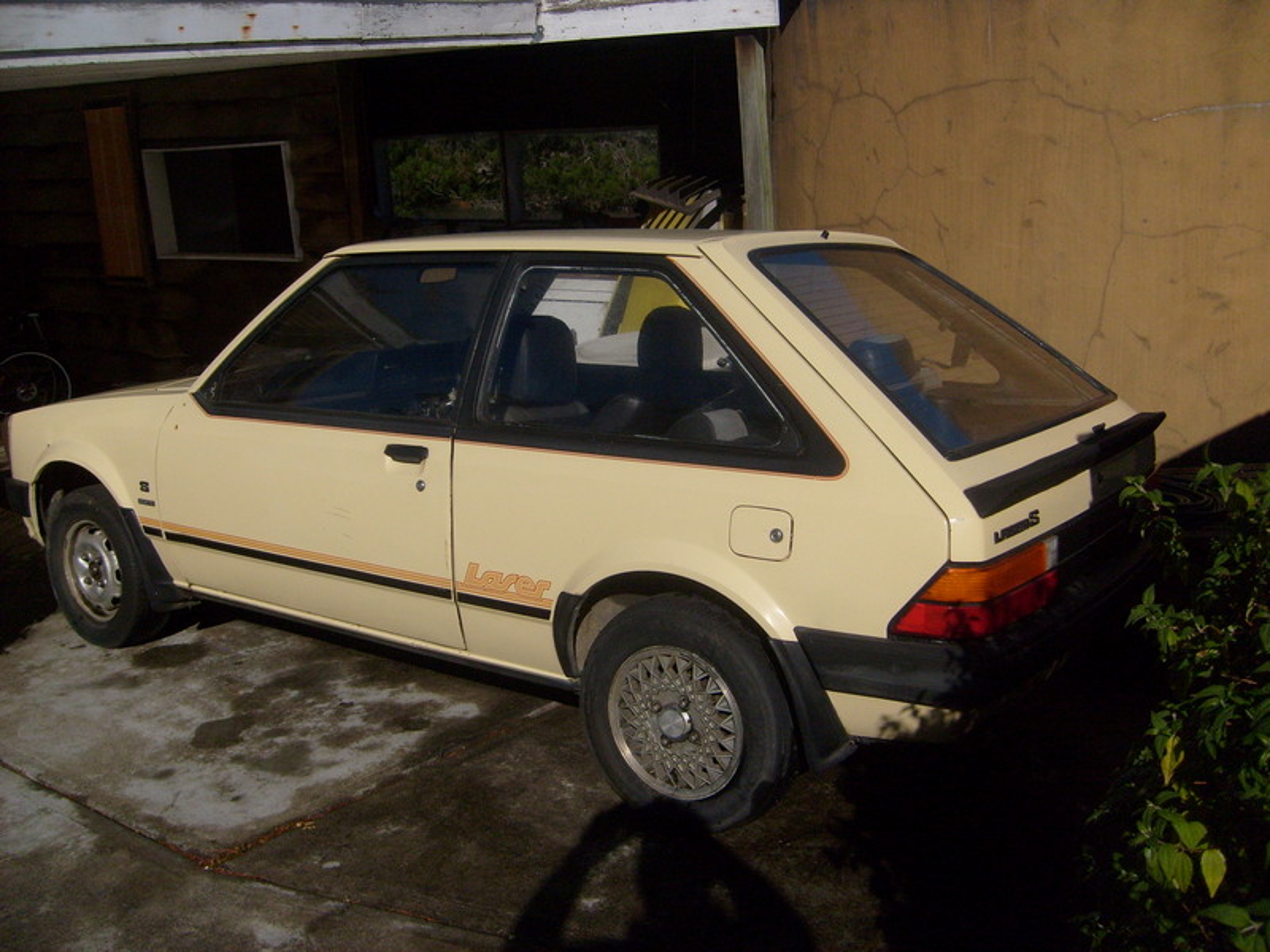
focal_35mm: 35
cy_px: 476
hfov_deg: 52.6
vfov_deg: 40.7
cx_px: 635
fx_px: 1284
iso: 80
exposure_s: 1/750
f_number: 7.1
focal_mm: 5.8
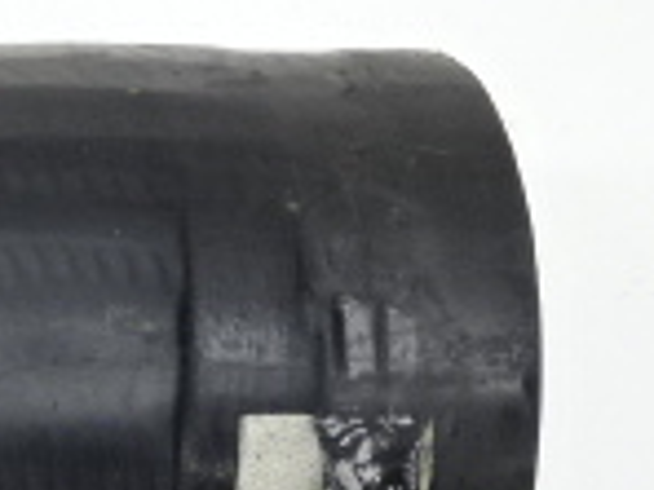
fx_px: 3268
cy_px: 653
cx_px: -508
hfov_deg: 10.7
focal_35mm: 173
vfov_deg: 8.5
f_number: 4
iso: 200
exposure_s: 1/40
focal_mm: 6.8
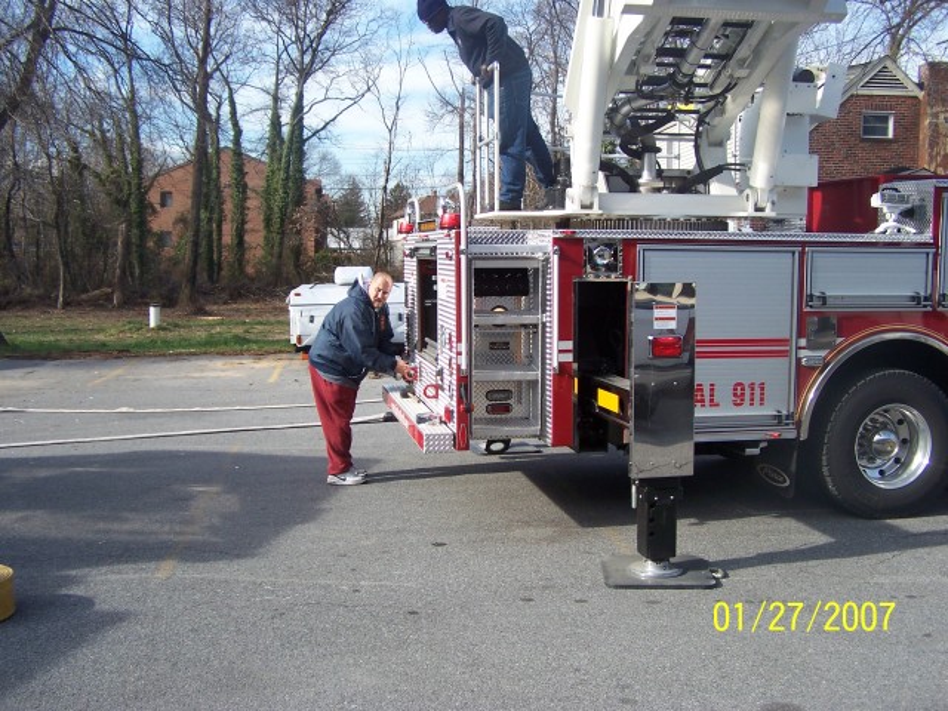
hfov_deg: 49.0
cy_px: 356
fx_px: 1041
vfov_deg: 37.7
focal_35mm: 38
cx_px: 474
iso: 80
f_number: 2.8
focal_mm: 6.3
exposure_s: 1/500
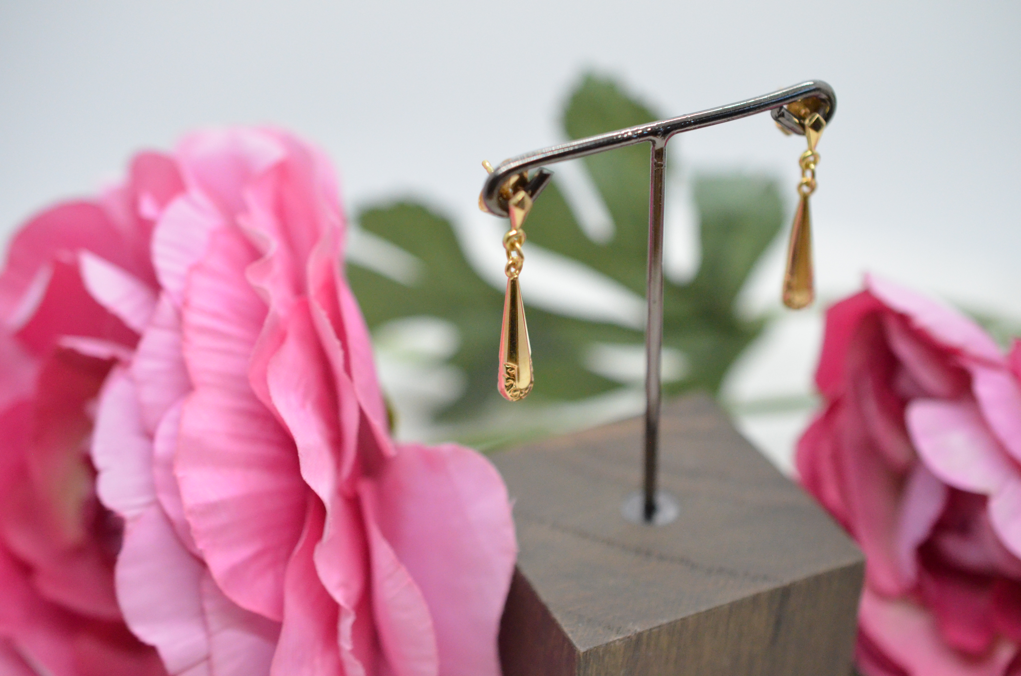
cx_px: 510
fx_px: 1698
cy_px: 338
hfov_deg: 33.5
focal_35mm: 60
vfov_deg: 22.5
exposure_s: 1/2000
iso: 3200
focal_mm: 40
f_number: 4
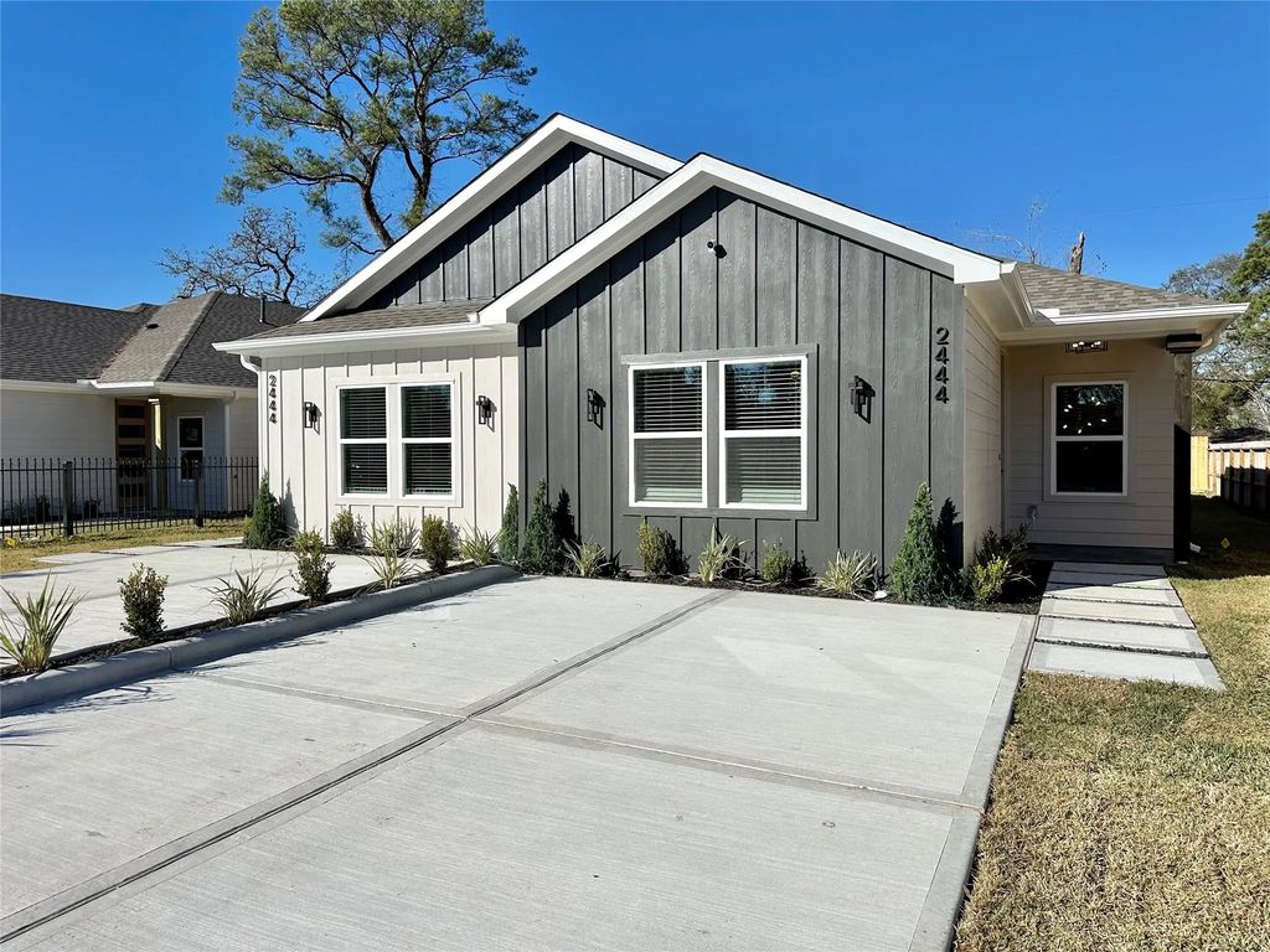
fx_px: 881
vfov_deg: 56.8
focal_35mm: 24
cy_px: 476
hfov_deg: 71.6
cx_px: 635
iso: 80
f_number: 1.78
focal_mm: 6.86
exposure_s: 1/9709
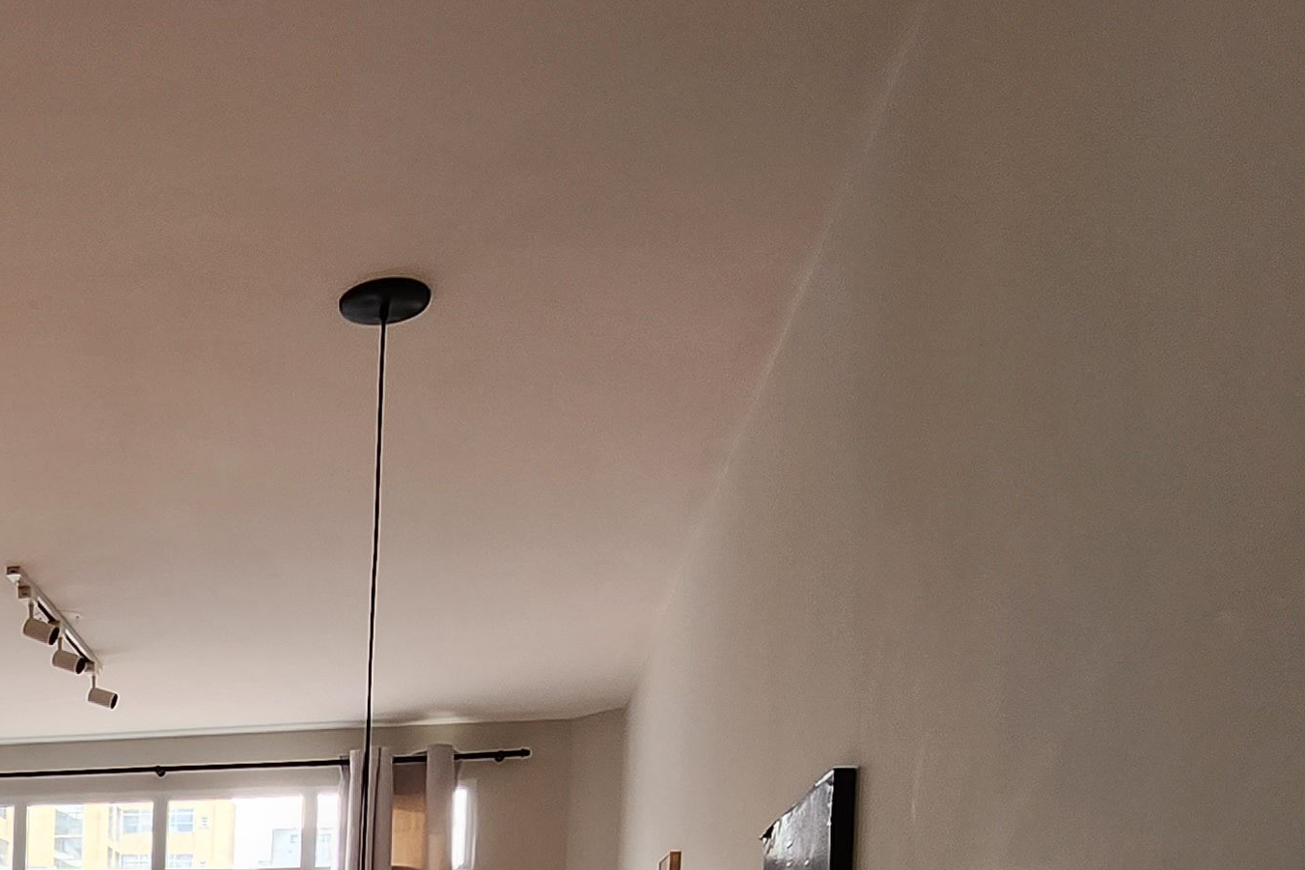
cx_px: -151
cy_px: 1140
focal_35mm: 40
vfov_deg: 27.6
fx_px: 1450
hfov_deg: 39.2
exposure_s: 1/60
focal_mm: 1.7
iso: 50
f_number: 2.2
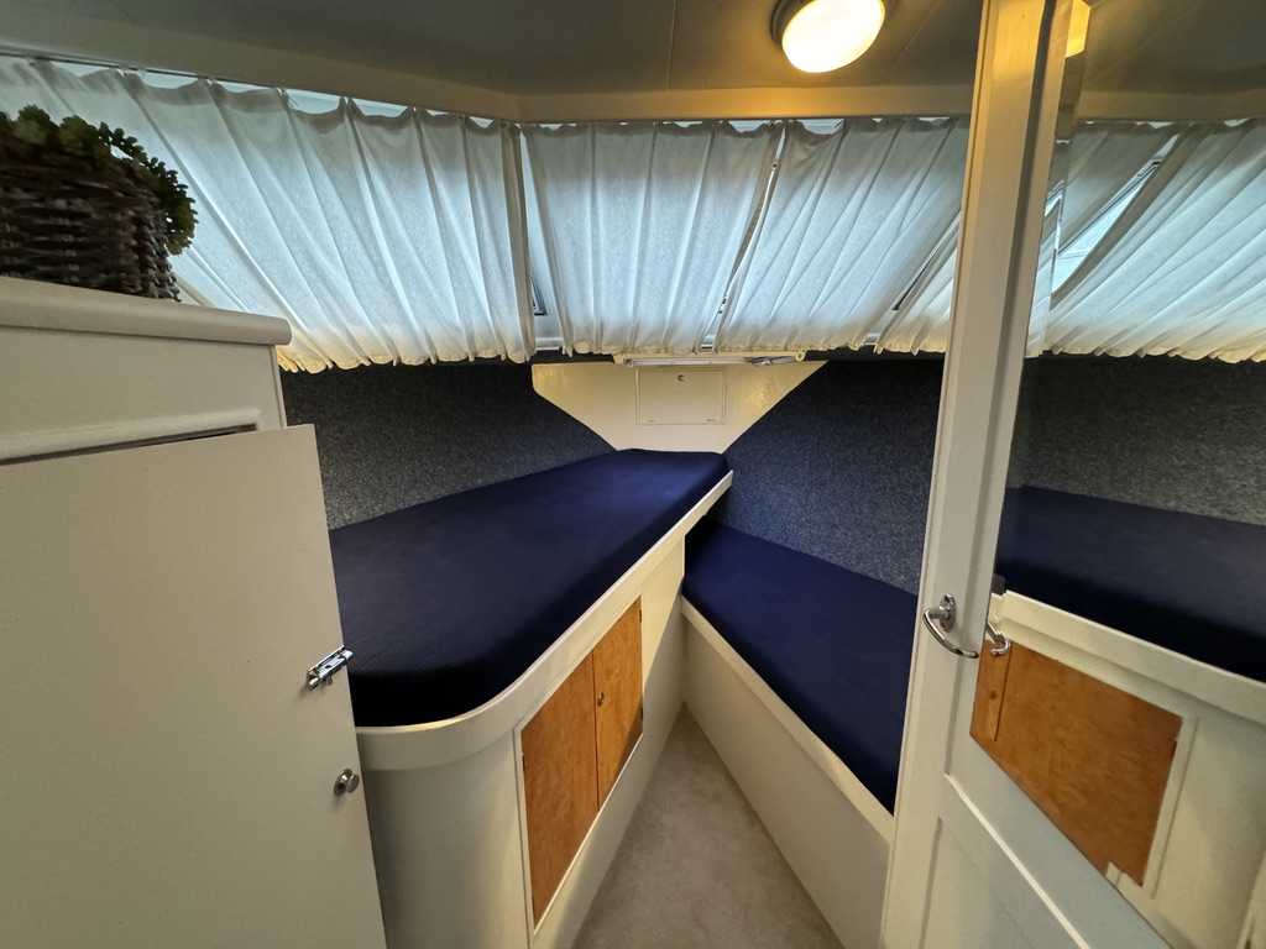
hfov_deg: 102.1
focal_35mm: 14
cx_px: 633
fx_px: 512
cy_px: 474
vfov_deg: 85.7
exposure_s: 1/60
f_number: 2.2
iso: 1000
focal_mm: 2.22
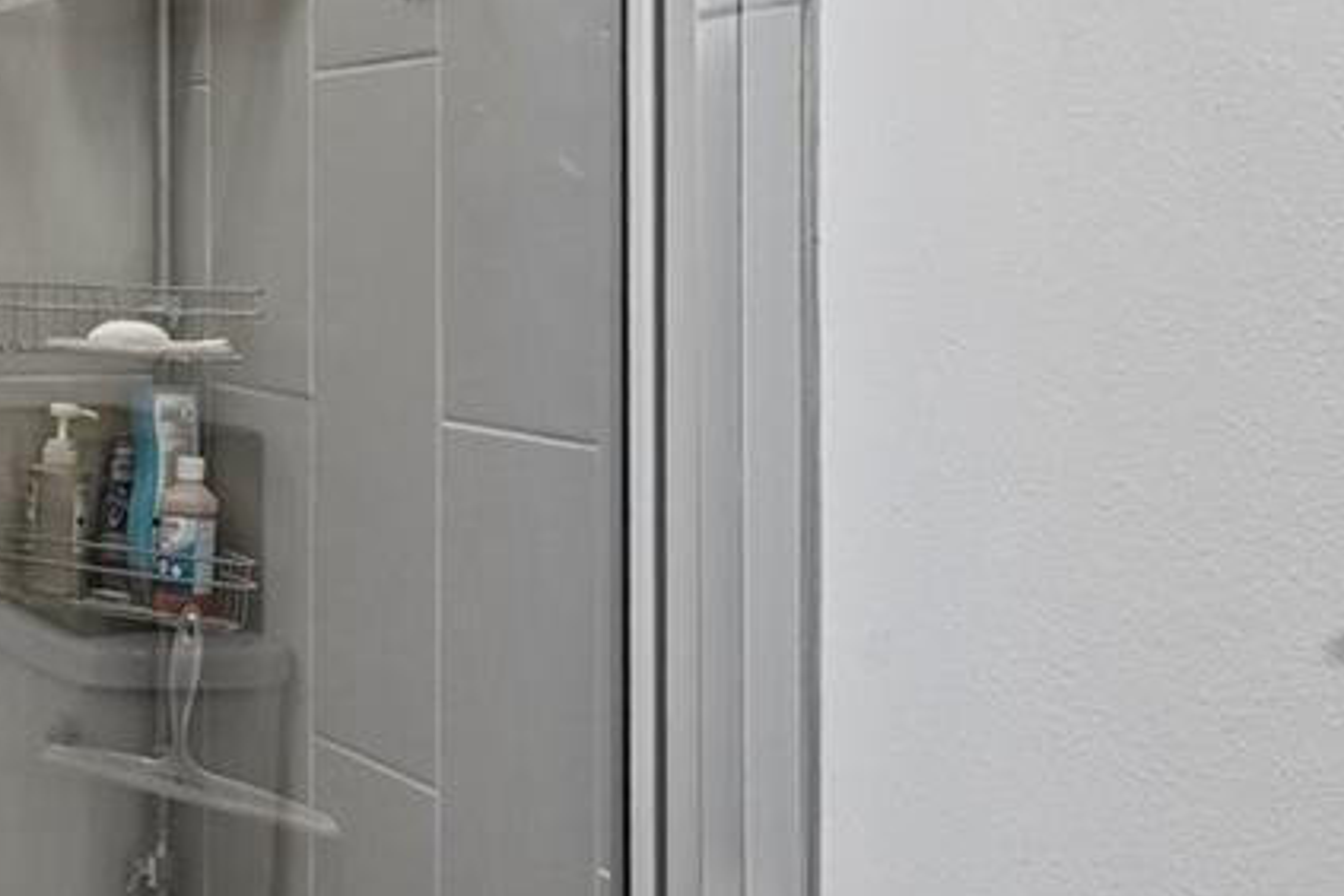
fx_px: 1979
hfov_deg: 30.5
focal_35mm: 53
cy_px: 111
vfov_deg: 24.9
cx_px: -356
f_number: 10
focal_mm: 14
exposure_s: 1/6
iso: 400
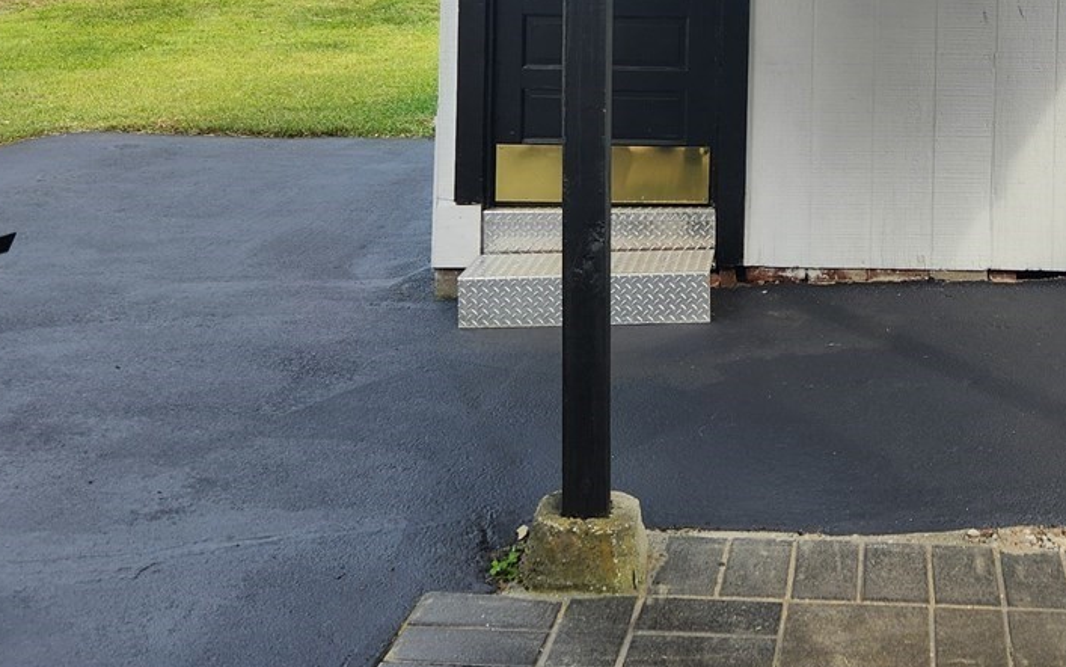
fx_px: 1540
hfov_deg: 37.1
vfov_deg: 23.0
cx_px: 823
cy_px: -57
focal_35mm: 53
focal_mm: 5.4
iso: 20
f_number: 1.8
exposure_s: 1/447
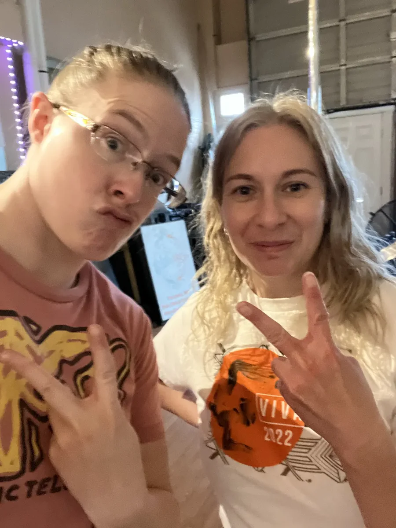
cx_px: 198
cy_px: 264
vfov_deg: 60.0
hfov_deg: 46.8
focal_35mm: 30
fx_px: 458
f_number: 2.2
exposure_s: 1/17
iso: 640
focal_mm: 2.71
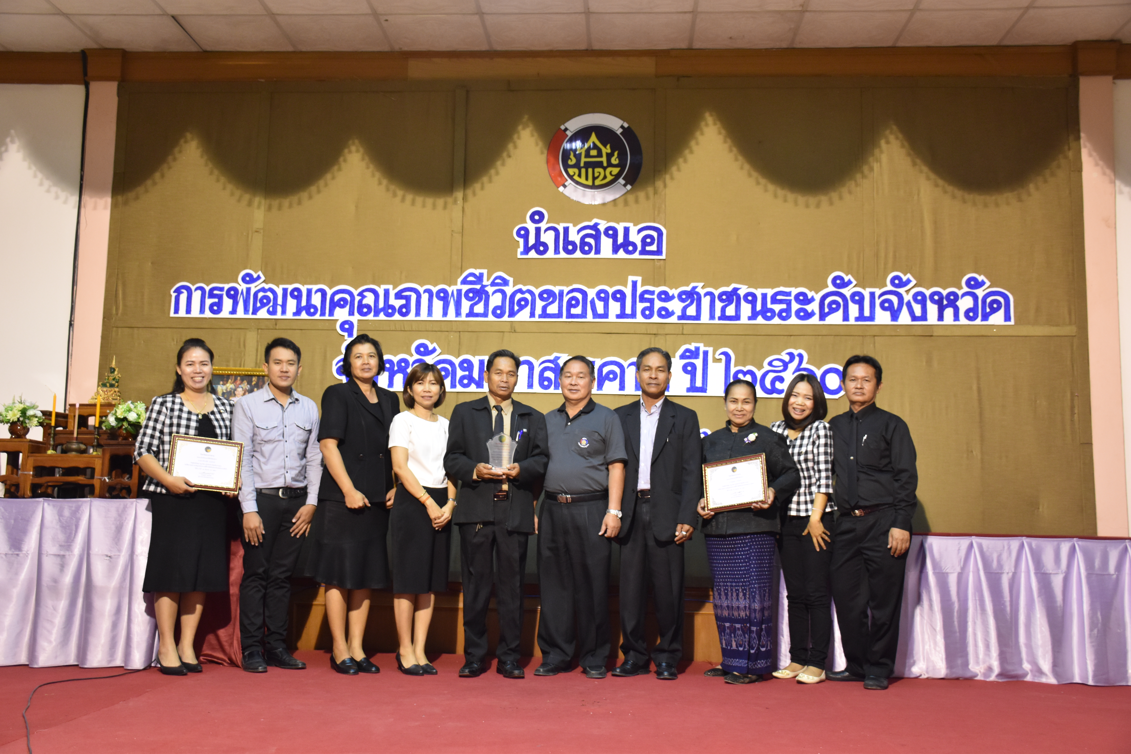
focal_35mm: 36
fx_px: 1131
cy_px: 377
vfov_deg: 36.9
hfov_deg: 53.1
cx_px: 566
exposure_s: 1/60
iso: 1400
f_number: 3.8
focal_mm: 24
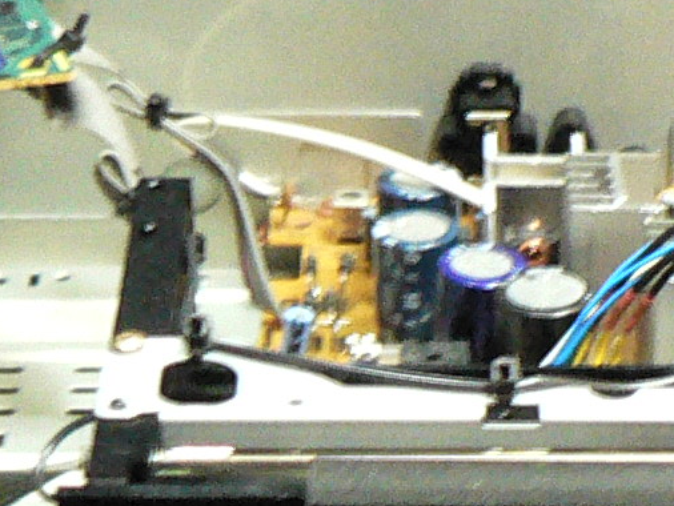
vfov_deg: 8.0
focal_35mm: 182
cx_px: 504
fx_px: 3545
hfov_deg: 10.8
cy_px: 747
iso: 400
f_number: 2.8
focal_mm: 6
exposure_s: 1/13
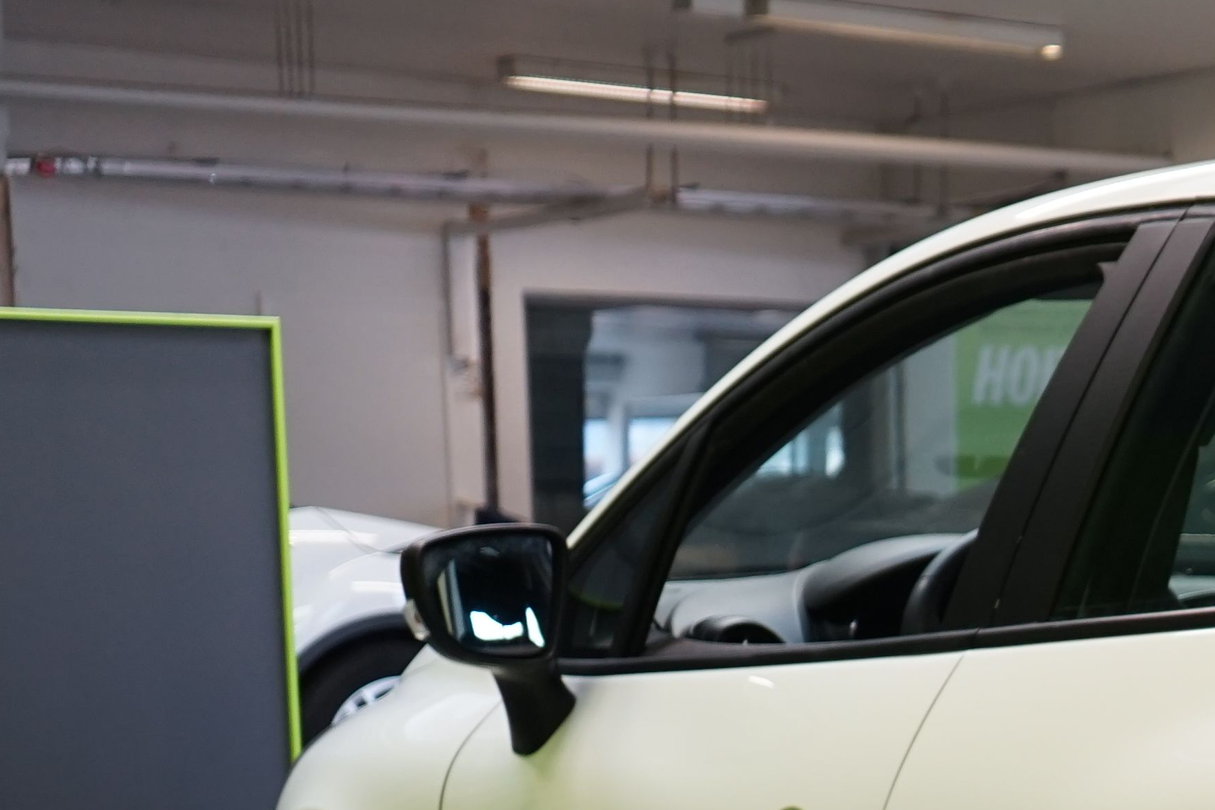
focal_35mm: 109
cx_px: 1801
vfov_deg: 12.2
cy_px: 1062
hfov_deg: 17.0
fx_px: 3678
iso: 500
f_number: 4
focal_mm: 32
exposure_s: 1/30
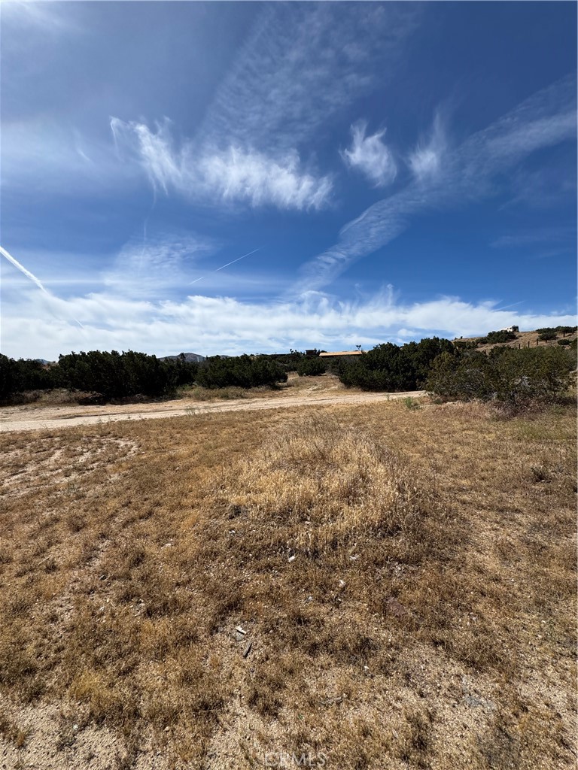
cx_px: 289
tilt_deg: +1.1
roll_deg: +1.9
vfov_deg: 102.1
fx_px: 312
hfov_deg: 85.7
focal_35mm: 14
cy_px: 385
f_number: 2.2
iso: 50
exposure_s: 1/3546
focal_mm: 2.22
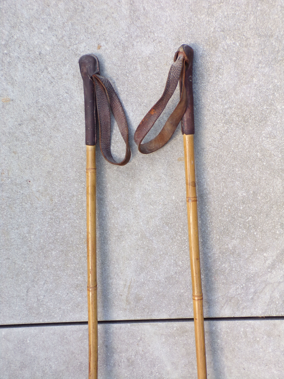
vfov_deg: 34.3
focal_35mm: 56
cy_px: 190
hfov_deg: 26.1
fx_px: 613
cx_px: 142
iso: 80
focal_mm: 10.1
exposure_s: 1/75
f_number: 3.7
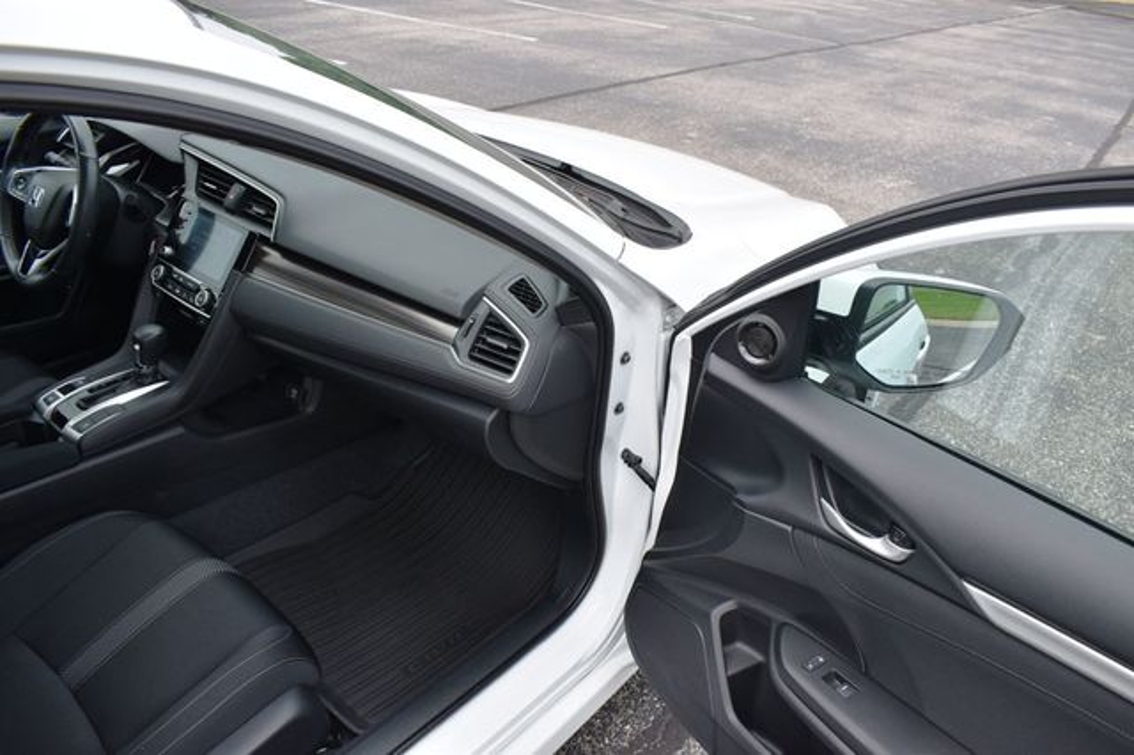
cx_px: 567
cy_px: 378
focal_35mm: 27
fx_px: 850
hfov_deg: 67.4
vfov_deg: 47.9
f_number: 5.6
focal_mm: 18
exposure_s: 1/250
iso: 220
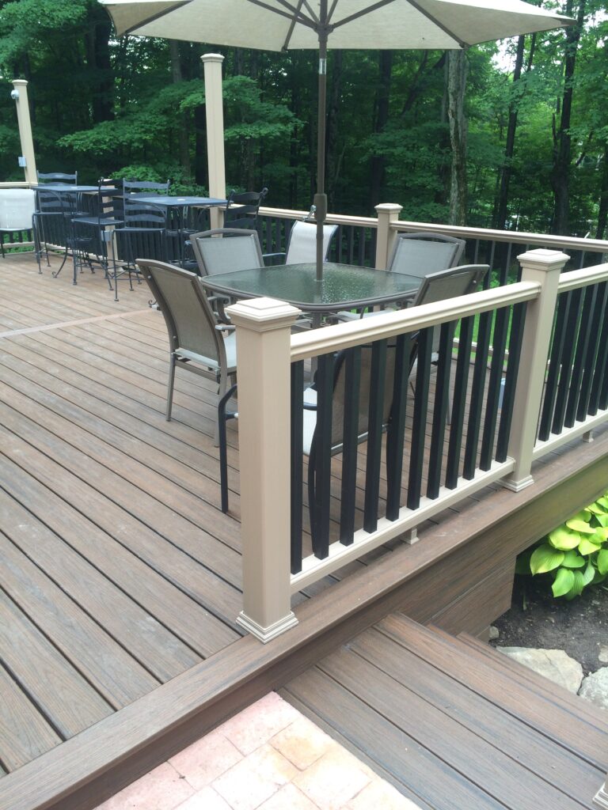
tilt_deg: -22.7
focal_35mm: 29
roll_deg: -0.2
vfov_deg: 61.7
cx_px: 304
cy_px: 405
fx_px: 679
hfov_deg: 48.2
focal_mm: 4.15
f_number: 2.2
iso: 64
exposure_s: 1/120
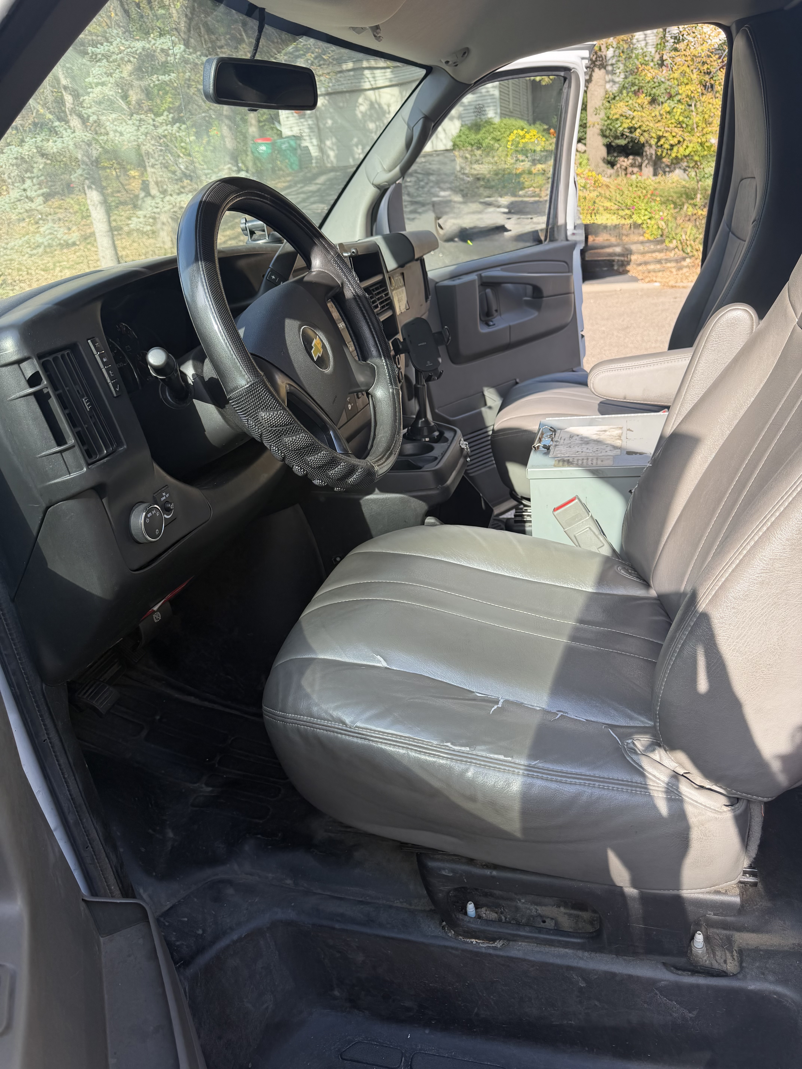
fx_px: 741
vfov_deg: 71.6
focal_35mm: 24
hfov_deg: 56.8
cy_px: 534
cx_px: 401
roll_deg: +5.7
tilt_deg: -24.5
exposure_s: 1/654
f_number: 1.78
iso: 80
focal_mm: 6.76
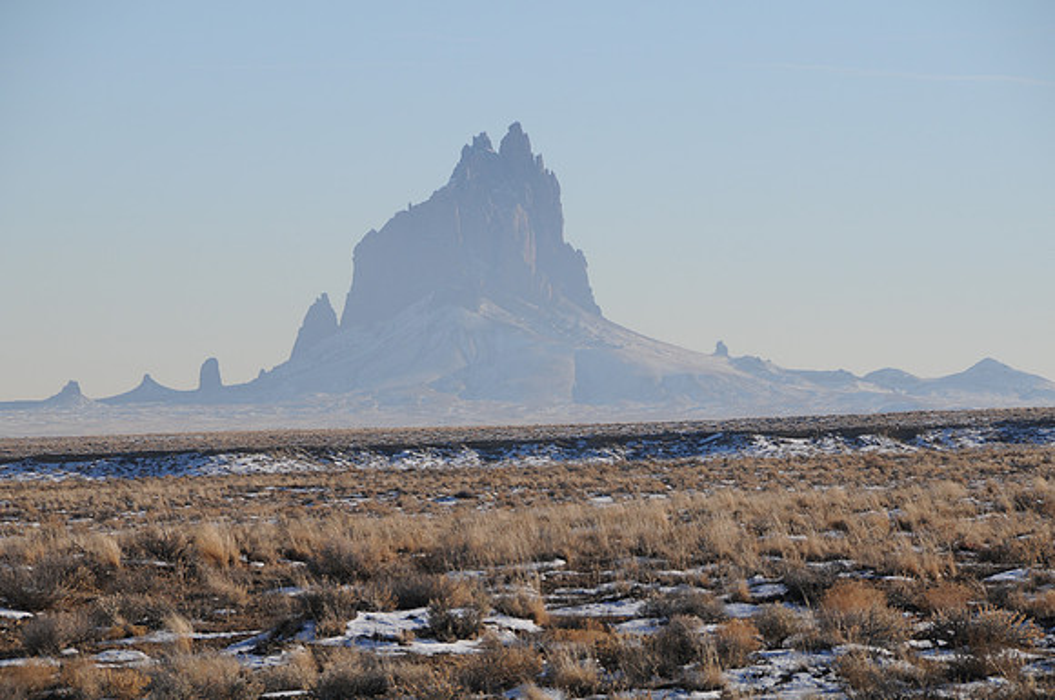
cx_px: 528
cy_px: 350
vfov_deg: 5.4
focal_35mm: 255
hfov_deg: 8.1
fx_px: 7462
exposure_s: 1/500
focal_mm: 170
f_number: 11
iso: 200
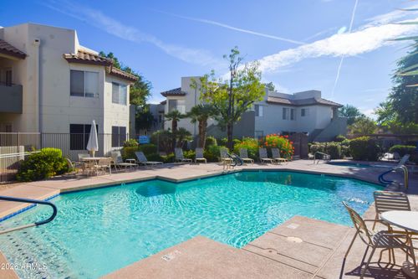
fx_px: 261
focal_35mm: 22
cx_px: 209
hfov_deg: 77.3
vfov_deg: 56.1
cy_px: 140
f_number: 14
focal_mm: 15
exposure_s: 1/200
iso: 100
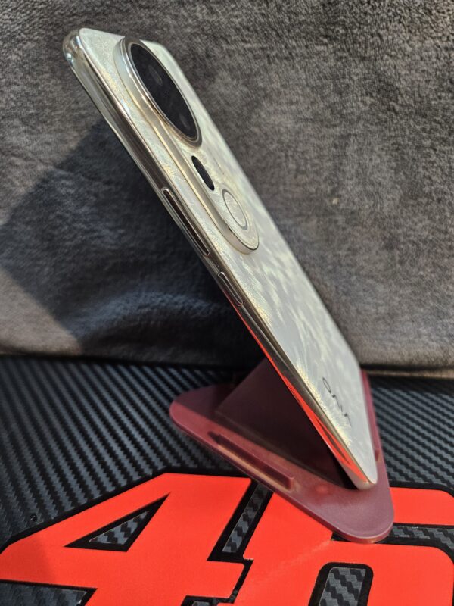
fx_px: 402
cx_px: 227
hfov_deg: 58.9
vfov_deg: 73.9
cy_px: 303
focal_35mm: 23
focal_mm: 5.4
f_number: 1.8
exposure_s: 1/100
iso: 250
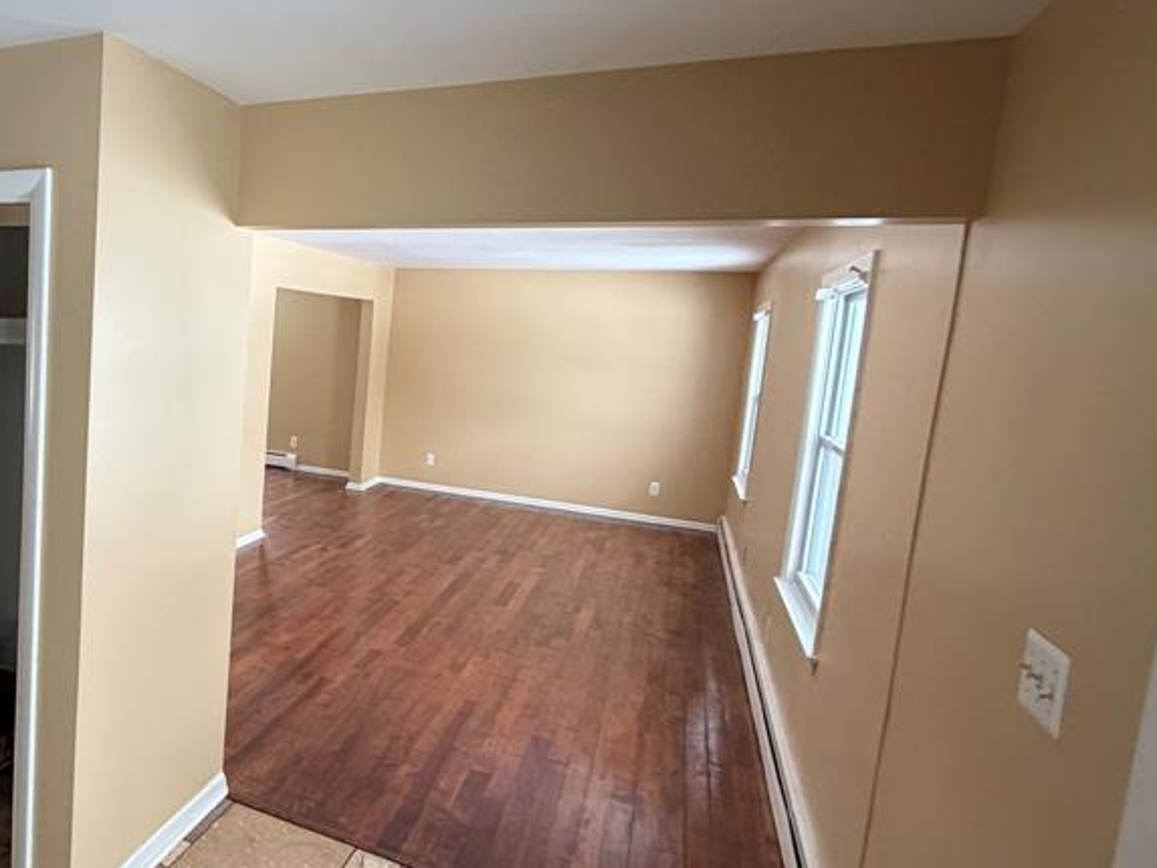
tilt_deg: -9.8
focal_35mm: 25
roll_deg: -4.0
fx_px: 836
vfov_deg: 54.9
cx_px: 208
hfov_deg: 62.6
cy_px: 418
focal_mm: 2.22
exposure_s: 1/109
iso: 320
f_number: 2.2
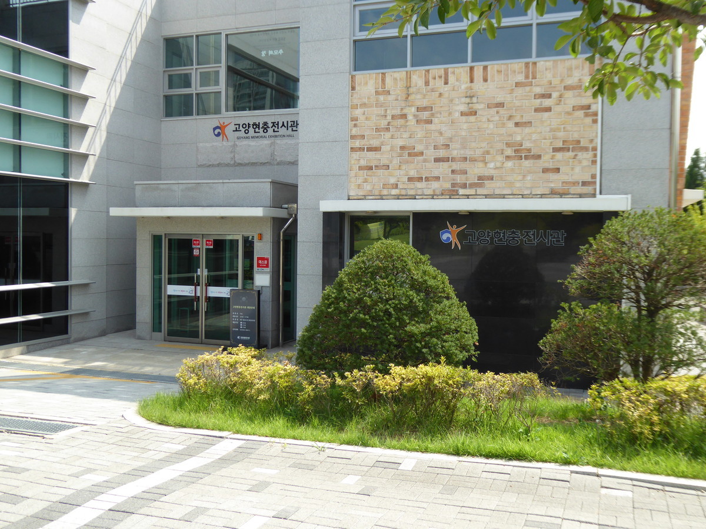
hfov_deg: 54.0
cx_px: 353
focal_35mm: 34
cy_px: 264
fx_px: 693
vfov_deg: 41.8
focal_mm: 5.8
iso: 100
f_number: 3.6
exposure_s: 1/320
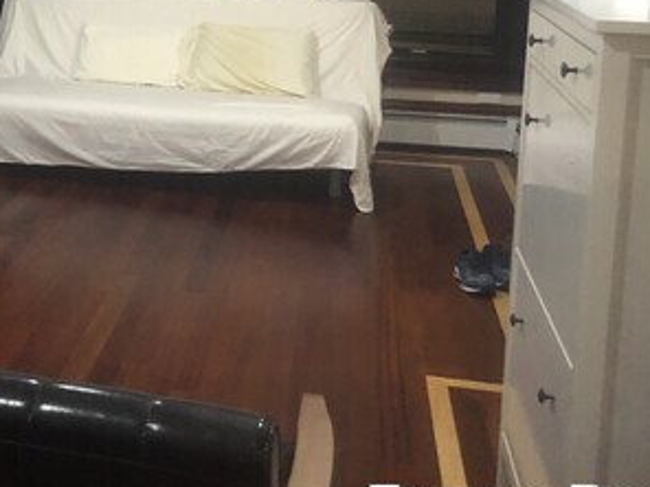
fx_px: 1183
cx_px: 3
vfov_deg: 22.6
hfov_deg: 28.8
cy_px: 29
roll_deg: +0.0
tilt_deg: -7.2
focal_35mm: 63
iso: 100
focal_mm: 4
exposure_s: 1/7
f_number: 1.8
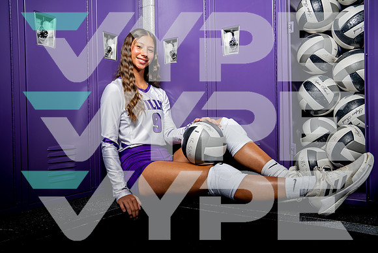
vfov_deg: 42.3
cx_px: 189
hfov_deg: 60.3
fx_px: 326
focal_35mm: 31
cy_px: 126
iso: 200
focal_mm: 31
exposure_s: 1/250
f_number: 4.5
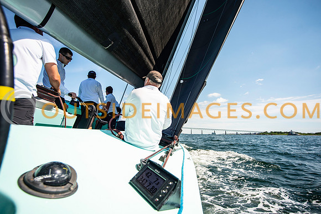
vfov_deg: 69.8
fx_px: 154
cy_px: 107
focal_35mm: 17
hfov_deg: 92.5
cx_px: 160
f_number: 5.6
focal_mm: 16
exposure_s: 1/1600
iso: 250
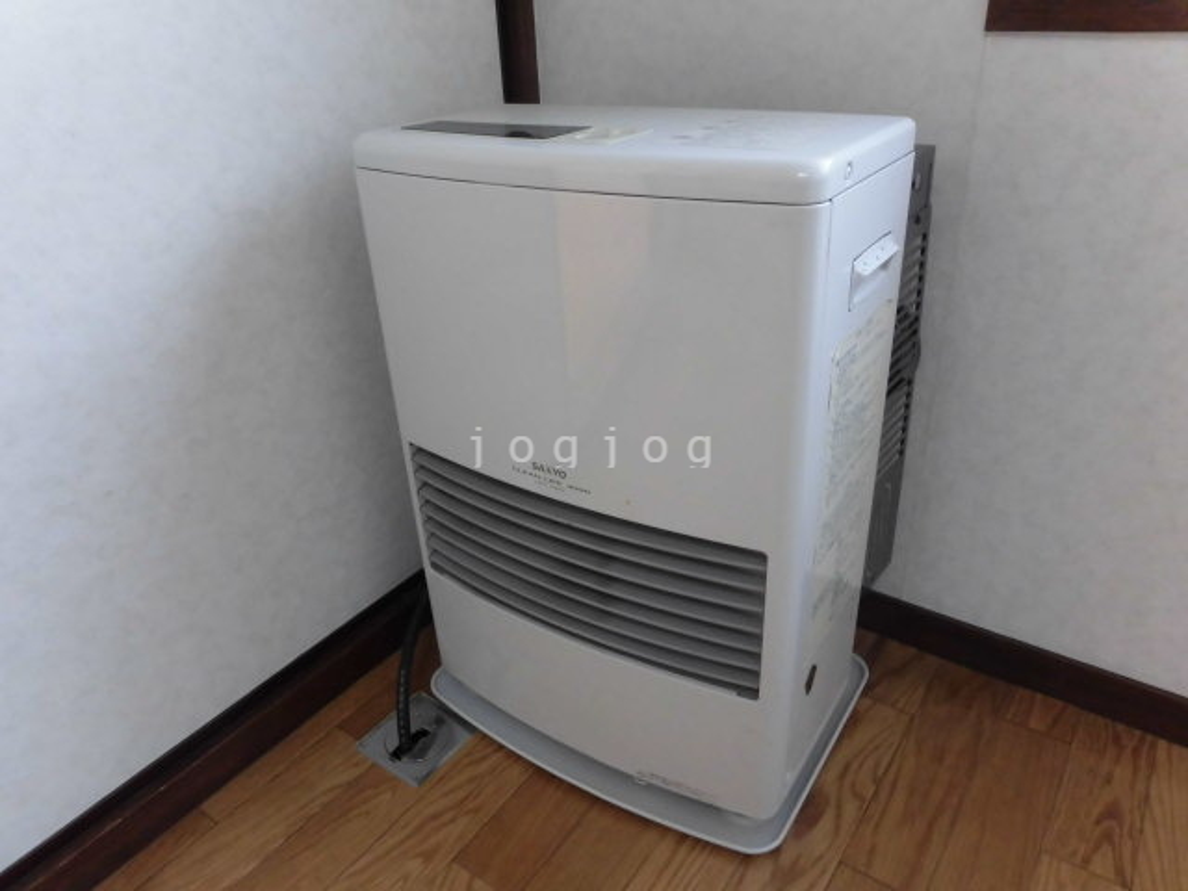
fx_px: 824
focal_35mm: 24
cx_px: 594
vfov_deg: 56.8
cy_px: 446
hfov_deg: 71.6
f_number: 3.1
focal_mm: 4.3
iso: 250
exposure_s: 1/50
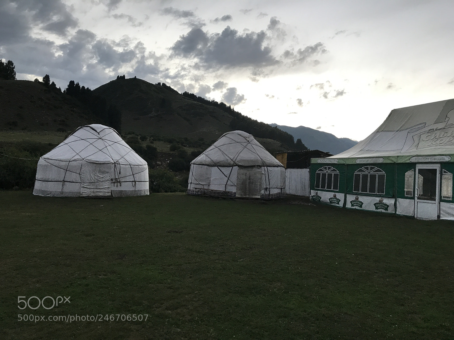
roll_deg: -3.8
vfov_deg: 49.7
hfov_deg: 63.4
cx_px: 227
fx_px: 367
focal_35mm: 28
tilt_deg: +3.6
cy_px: 170
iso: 32
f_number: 1.8
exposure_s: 1/33
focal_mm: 3.99
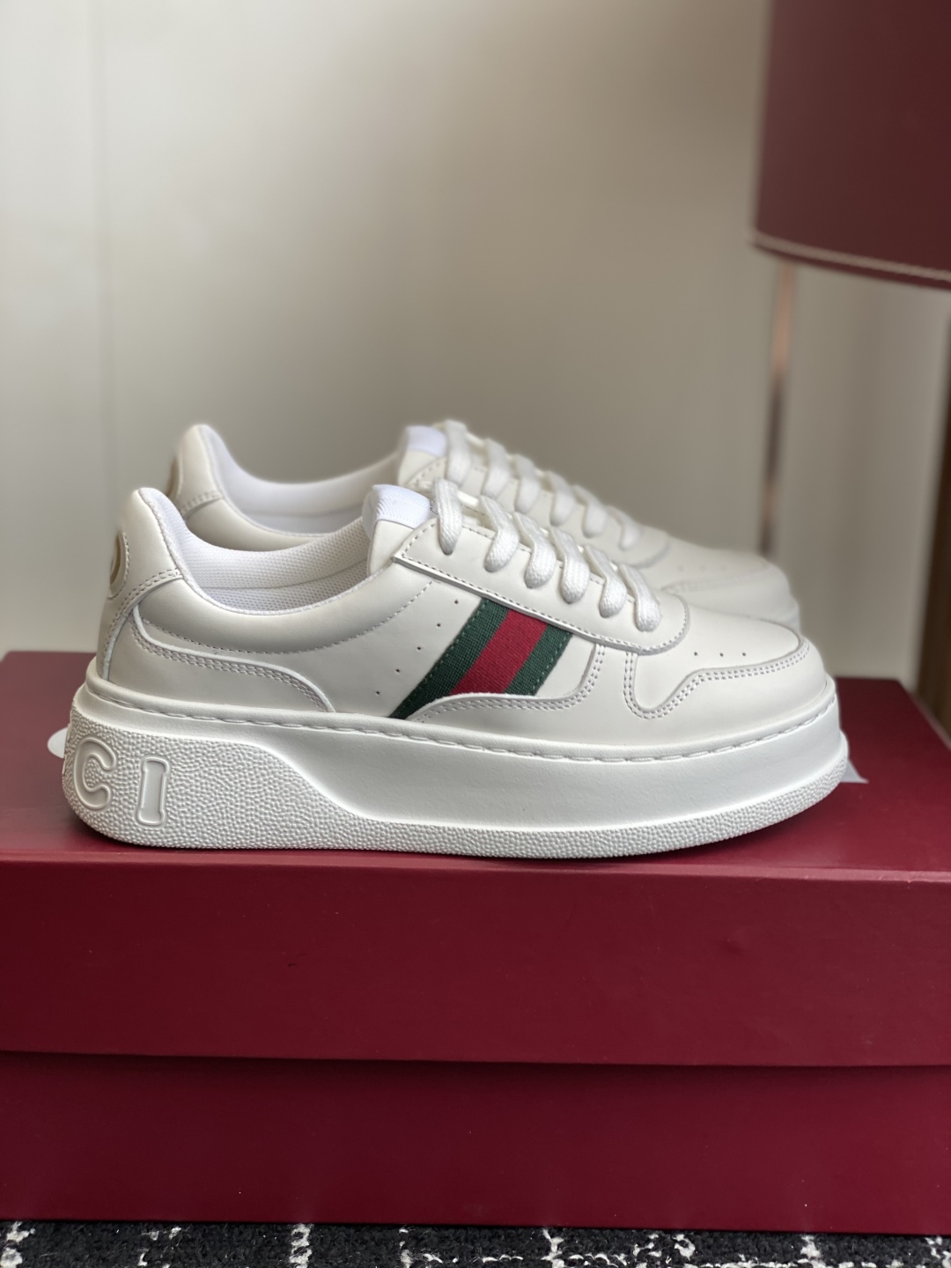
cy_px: 634
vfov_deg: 36.8
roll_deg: -2.7
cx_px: 476
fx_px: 1905
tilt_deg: -13.2
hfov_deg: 28.0
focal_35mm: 52
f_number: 2
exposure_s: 1/147
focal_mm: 6
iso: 20
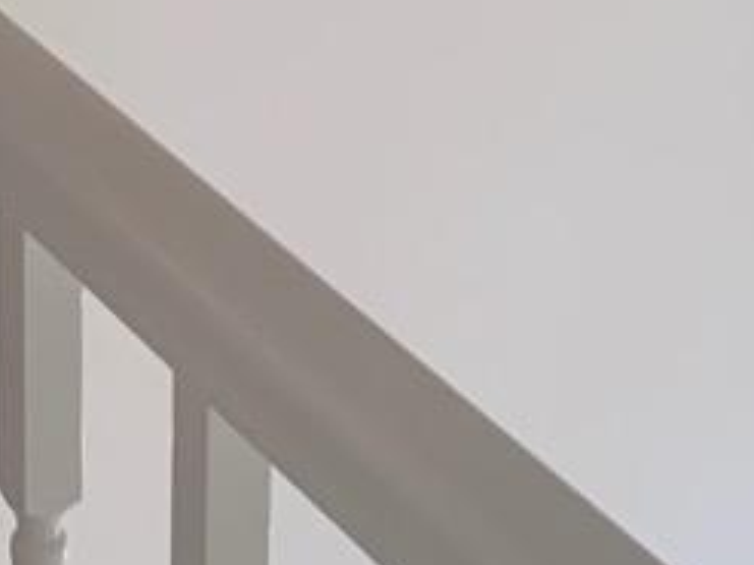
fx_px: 3440
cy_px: -142
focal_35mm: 158
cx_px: -134
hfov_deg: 12.2
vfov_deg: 9.2
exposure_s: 1/60
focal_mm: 4.25
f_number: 1.8
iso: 50
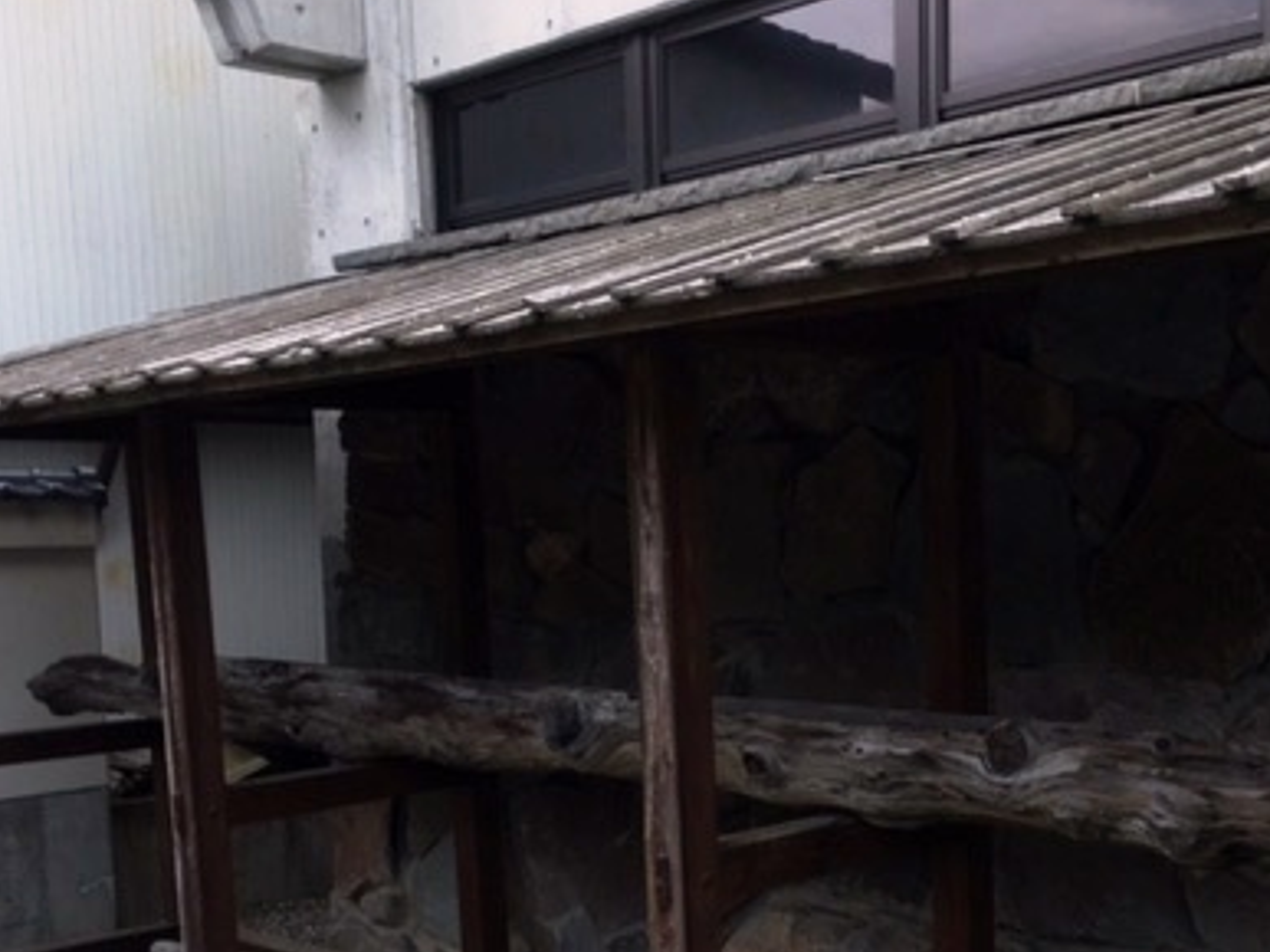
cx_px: 784
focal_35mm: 48
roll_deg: +1.5
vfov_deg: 29.6
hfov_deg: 39.4
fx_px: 1760
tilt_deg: -7.3
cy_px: 742
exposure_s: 1/120
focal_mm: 4.15
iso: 32
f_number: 2.2
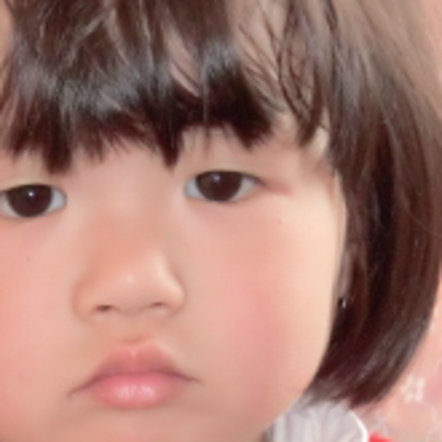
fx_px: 2976
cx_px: 88
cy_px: 396
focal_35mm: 206
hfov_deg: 8.5
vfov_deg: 8.5
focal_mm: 10.81
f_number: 3.9
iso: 400
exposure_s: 1/60
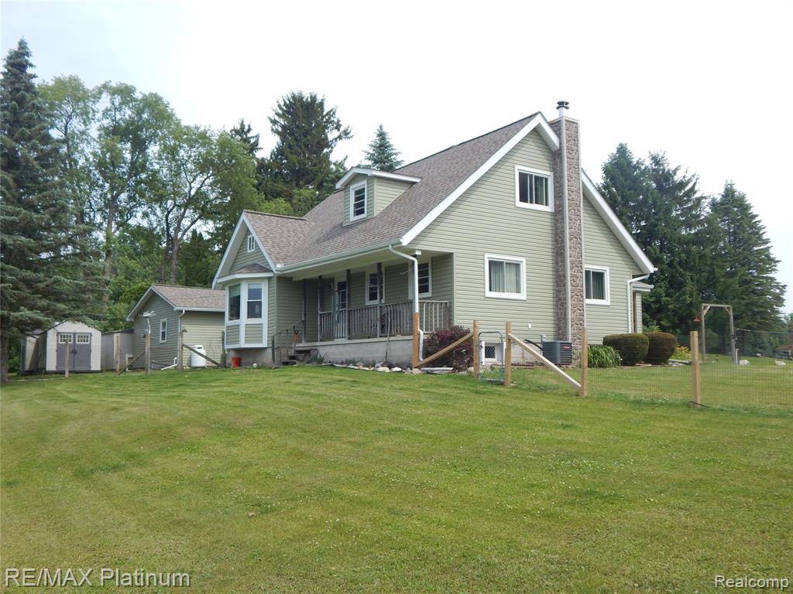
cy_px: 297
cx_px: 396
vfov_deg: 41.8
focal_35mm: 34
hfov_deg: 54.0
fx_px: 779
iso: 125
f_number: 3.3
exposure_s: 1/800
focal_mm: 6.1
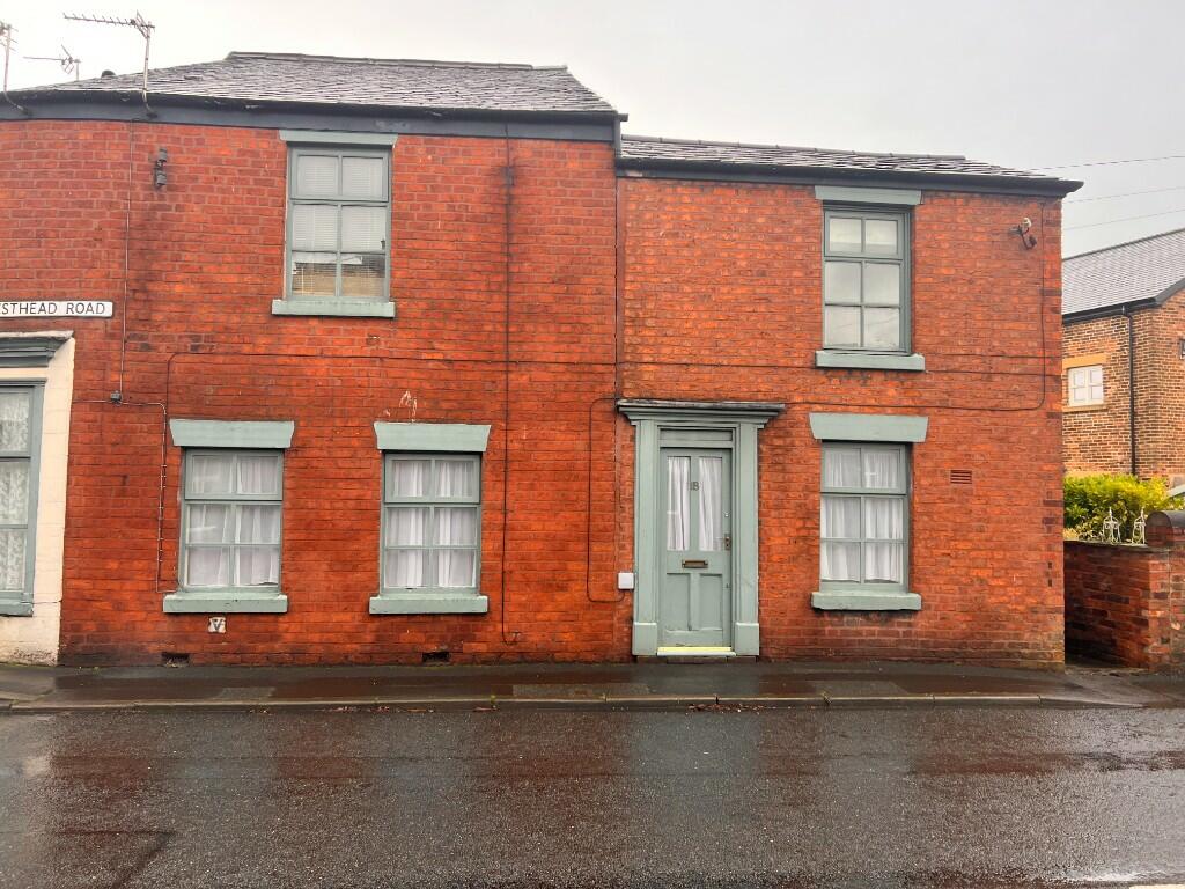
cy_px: 444
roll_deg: -1.3
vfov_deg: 53.1
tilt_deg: +5.1
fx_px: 890
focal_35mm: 26
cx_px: 592
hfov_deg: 67.3
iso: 50
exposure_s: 1/164
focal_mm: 5.7
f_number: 1.5
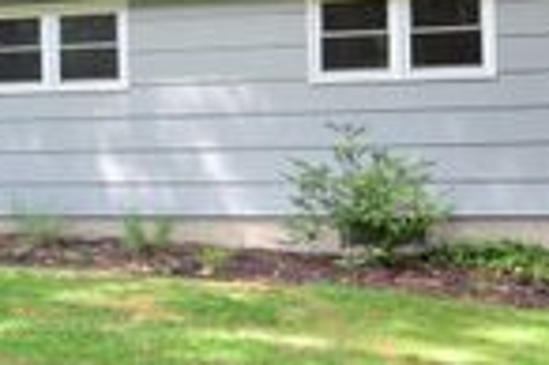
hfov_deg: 19.3
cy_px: 90
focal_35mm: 98
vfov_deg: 13.9
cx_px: -169
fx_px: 1488
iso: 800
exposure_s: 1/160
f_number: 8
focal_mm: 19
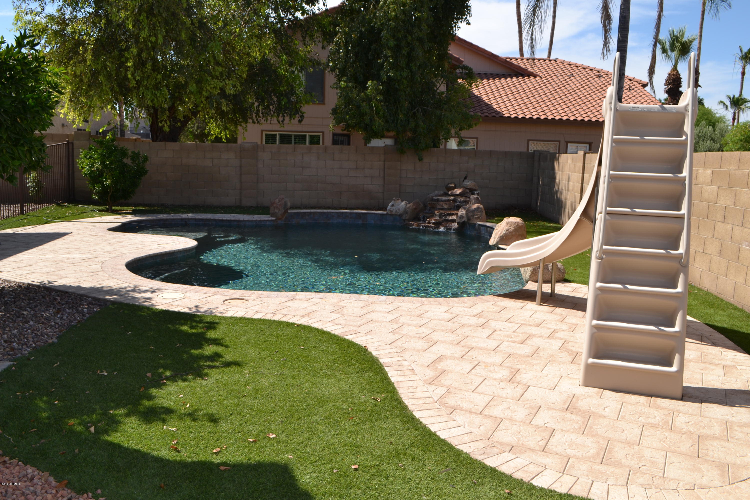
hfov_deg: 61.9
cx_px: 375
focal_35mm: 30
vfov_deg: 43.6
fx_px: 625
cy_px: 250
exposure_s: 1/200
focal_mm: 20
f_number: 9
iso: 100
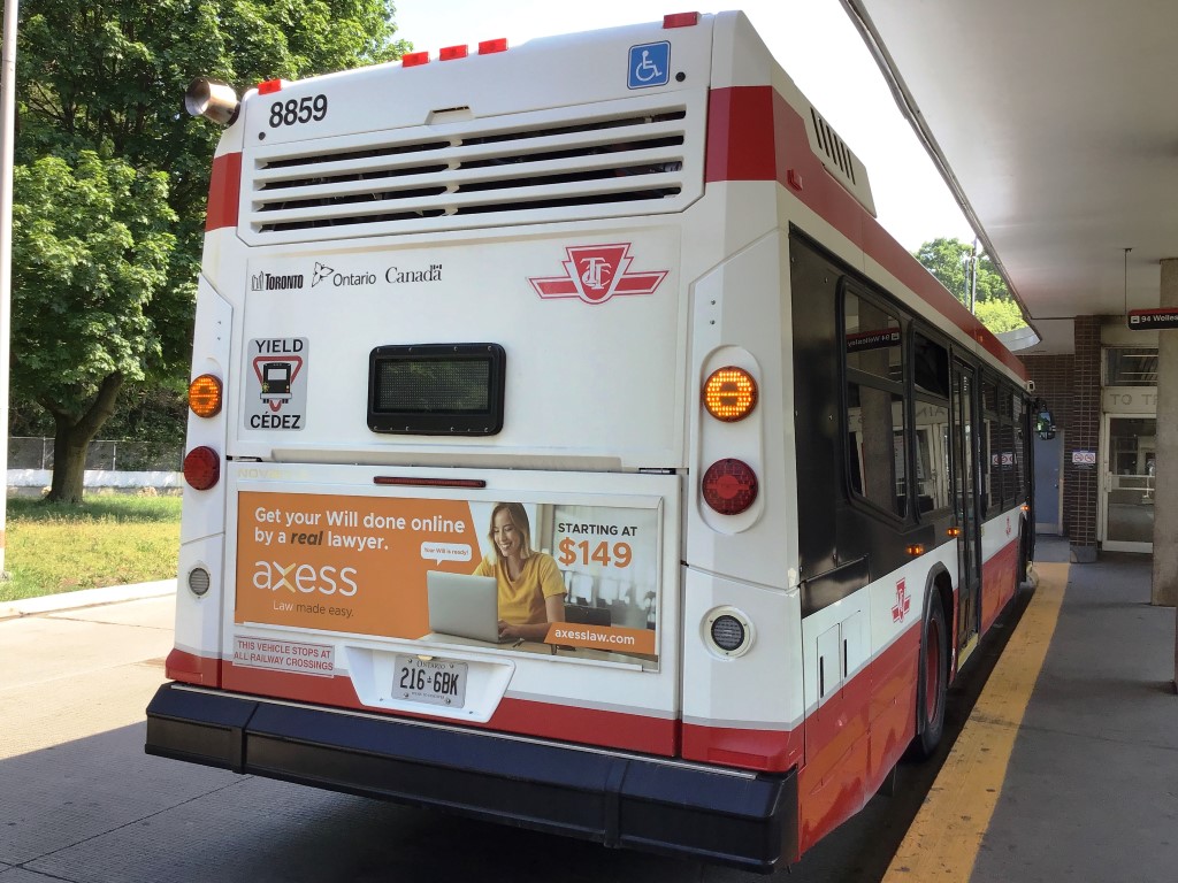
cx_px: 589
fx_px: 1055
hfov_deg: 58.4
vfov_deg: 45.4
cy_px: 442
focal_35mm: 31
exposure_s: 1/304
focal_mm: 3.3
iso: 25
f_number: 2.4
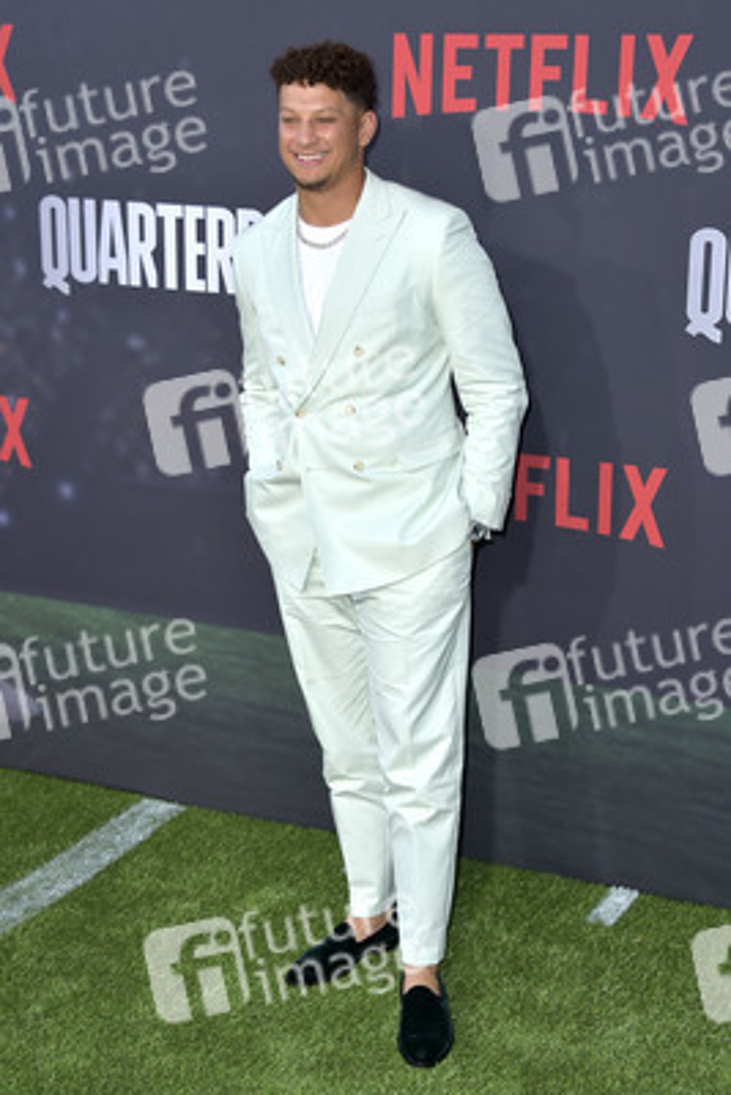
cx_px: 366
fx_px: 1521
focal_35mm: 50
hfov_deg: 27.0
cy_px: 548
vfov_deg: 39.6
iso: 320
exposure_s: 1/250
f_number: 6.3
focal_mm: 50
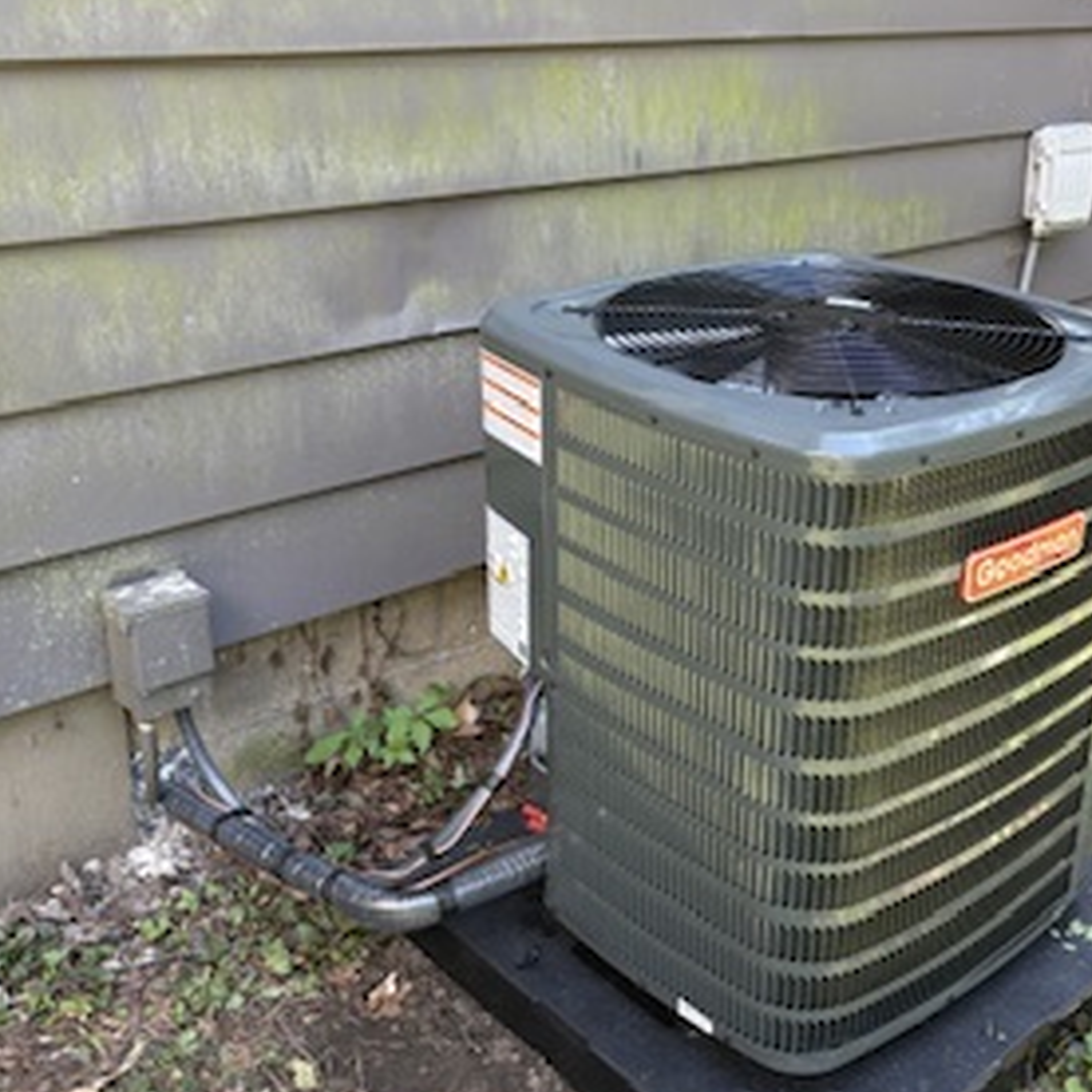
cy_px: 518
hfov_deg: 41.5
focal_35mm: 40
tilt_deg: -23.8
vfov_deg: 41.8
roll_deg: -3.7
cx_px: 704
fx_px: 1428
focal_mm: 5.96
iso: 80
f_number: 1.6
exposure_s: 1/243
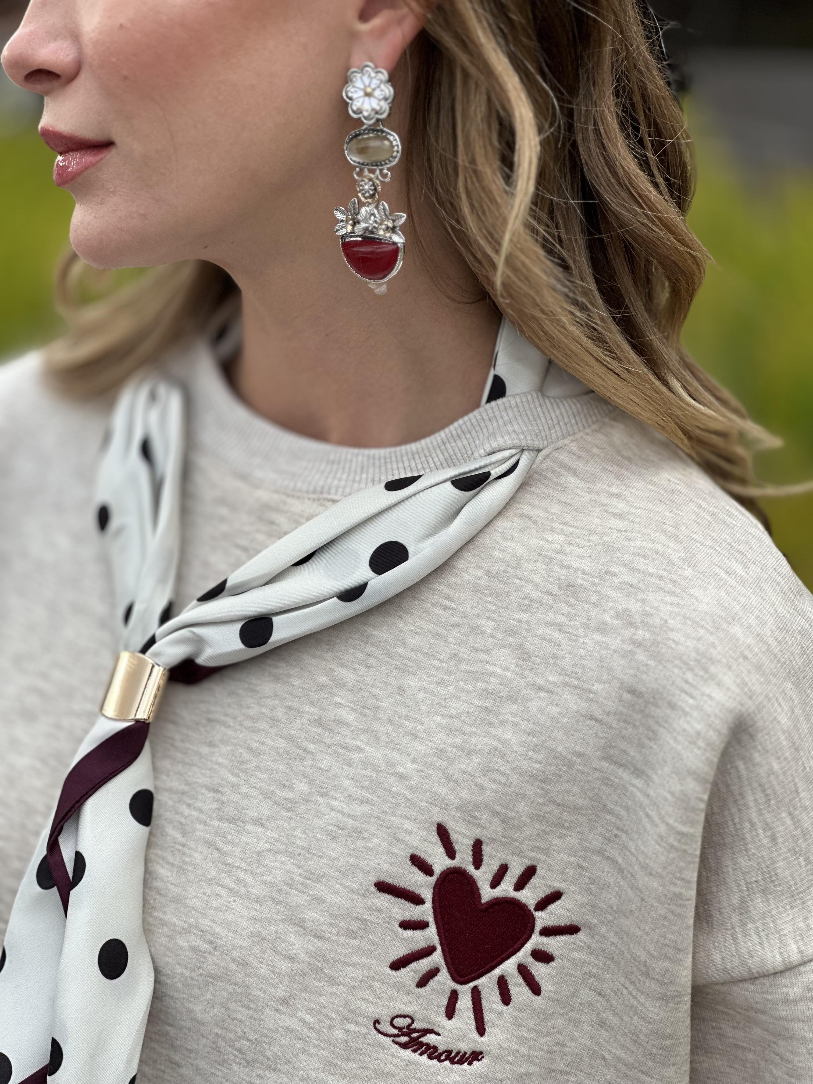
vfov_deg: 25.3
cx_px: 406
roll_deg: -2.9
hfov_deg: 19.1
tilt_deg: -14.2
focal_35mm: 77
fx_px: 2411
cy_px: 542
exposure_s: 1/121
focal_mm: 9
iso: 32
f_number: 2.8
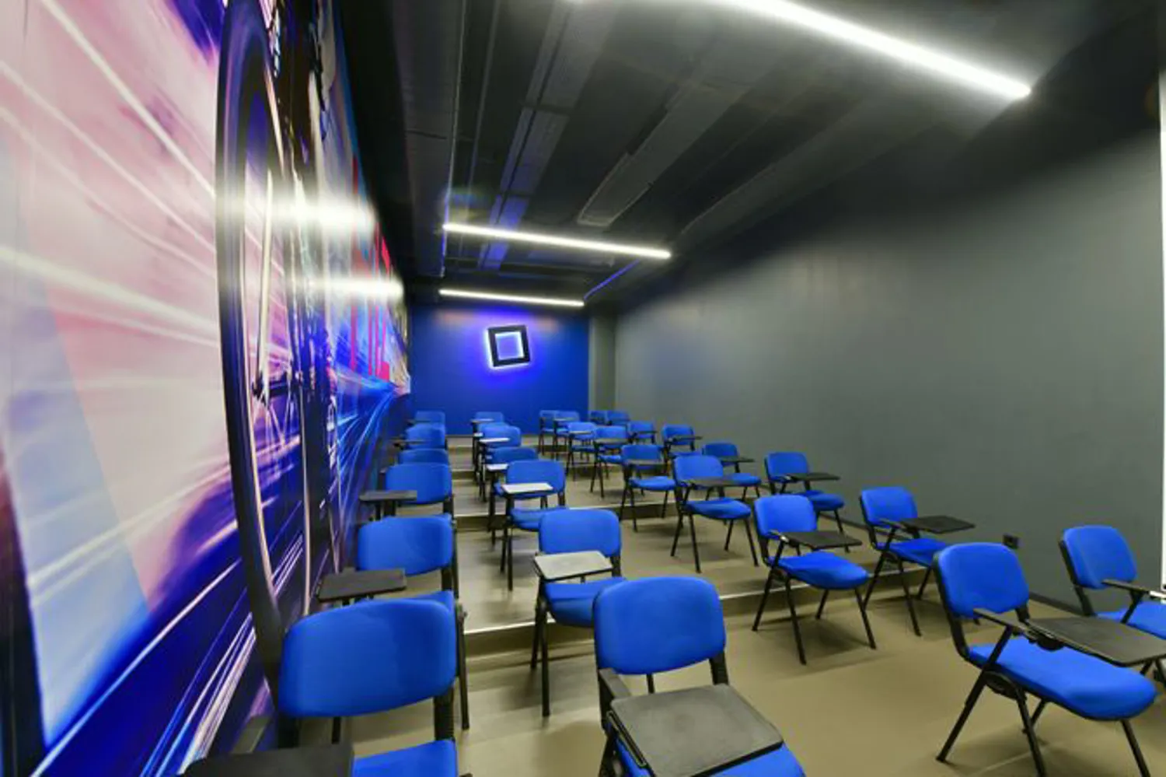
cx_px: 583
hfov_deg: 104.3
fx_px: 453
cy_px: 388
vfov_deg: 81.2
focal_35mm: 14
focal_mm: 14
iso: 800
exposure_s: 1/8
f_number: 9
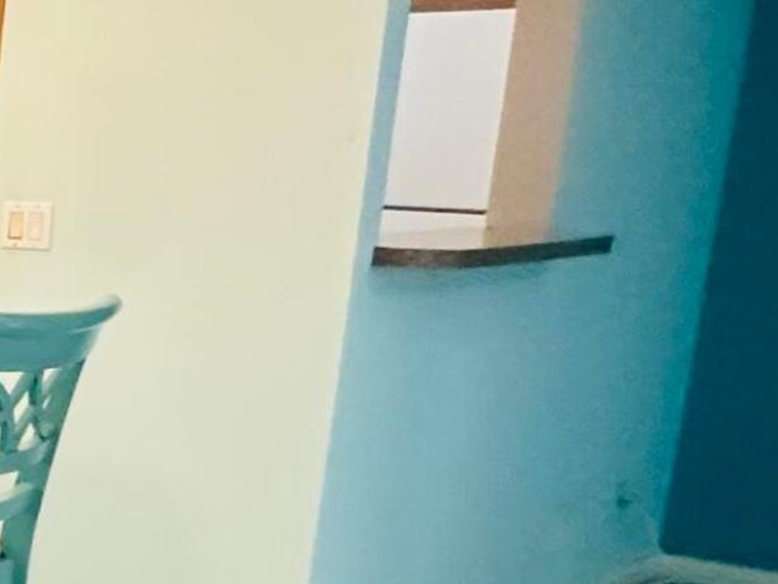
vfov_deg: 22.2
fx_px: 1483
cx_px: -908
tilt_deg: -7.2
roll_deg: +0.2
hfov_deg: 17.2
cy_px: 337
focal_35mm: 66
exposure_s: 1/60
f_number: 2.2
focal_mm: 2.22
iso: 640
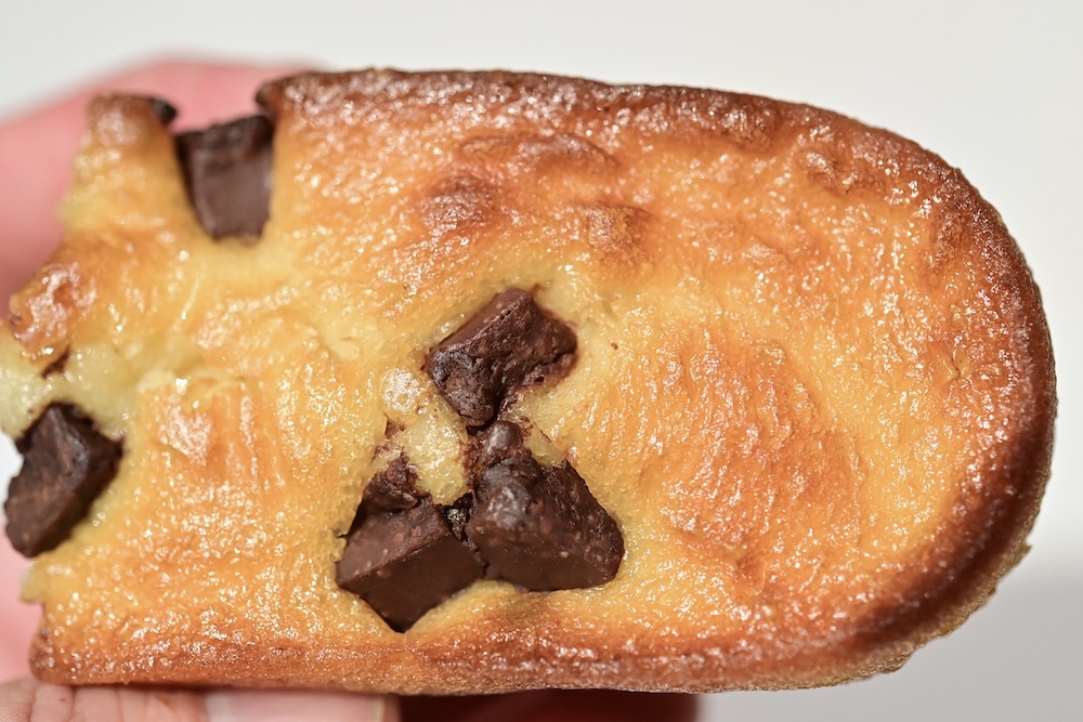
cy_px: 361
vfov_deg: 22.6
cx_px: 542
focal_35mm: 60
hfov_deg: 33.4
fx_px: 1805
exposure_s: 1/160
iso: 3200
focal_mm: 60
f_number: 4
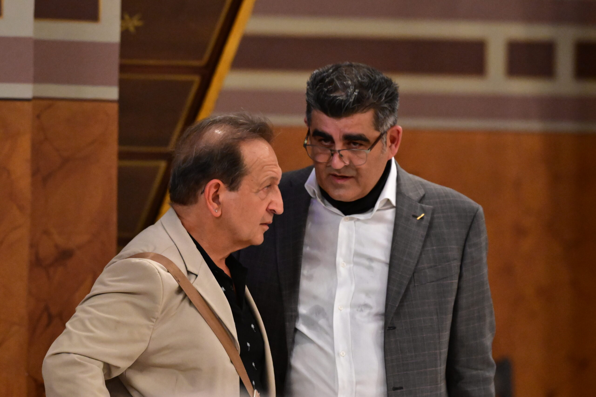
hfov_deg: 6.9
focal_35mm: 300
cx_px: 298
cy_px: 198
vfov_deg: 4.6
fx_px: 4967
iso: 8000
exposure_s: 1/200
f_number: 4
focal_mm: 200
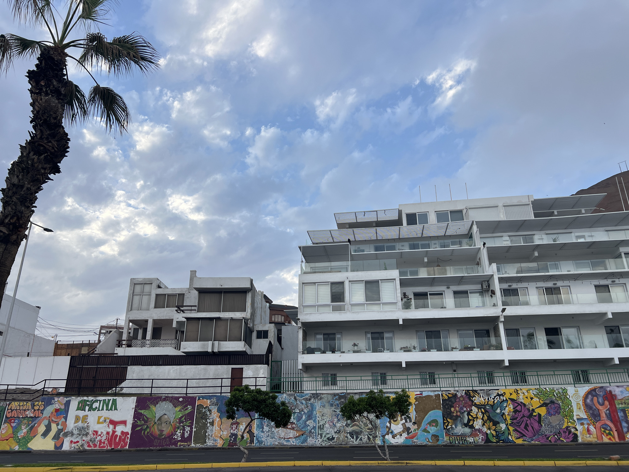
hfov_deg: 67.3
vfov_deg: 53.1
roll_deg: -0.1
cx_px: 314
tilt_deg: +21.9
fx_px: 472
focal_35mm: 26
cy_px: 236
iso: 50
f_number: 1.5
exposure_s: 1/780
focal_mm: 5.7
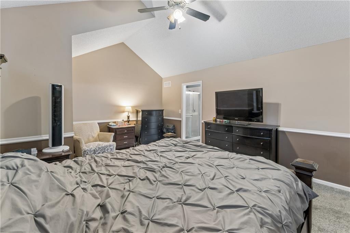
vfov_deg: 76.2
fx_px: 149
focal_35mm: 15
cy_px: 116
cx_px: 175
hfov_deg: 99.3
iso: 400
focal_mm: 15.3
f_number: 13
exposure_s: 1
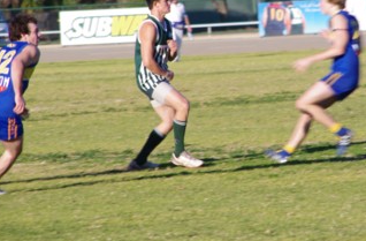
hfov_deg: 4.9
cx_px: 168
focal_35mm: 424
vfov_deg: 3.2
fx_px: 4292
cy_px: 88
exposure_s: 1/125
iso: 200
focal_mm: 200
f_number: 8
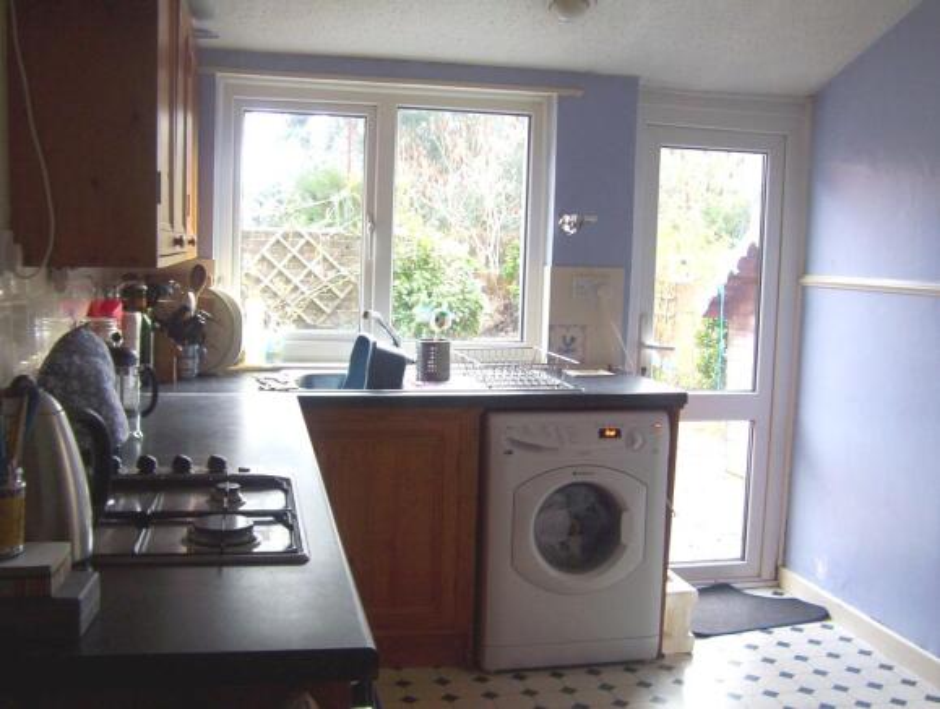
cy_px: 354
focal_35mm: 36
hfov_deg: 51.3
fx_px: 980
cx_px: 470
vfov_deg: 39.8
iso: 100
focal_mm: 5.54
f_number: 2.76
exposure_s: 1/36.1
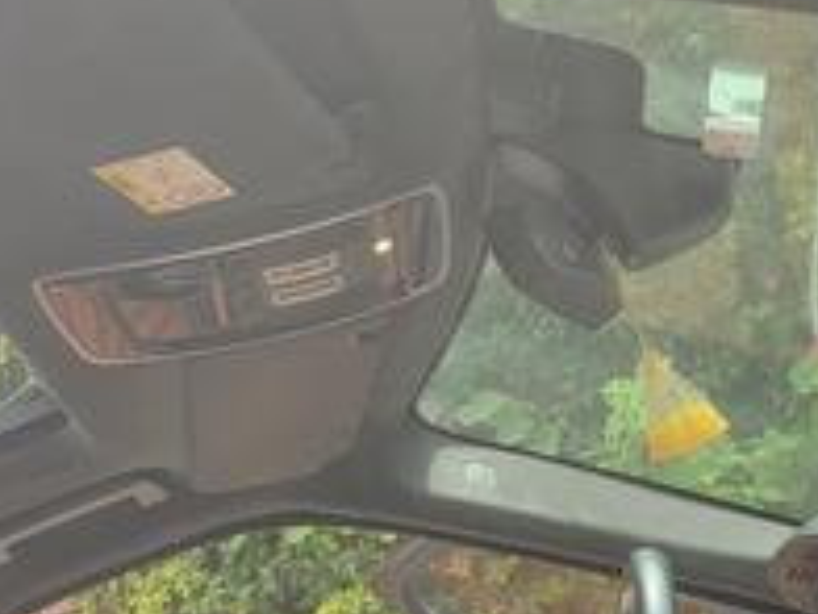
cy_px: 754
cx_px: 655
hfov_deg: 23.2
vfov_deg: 16.9
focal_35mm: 83
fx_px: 1961
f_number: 1.89
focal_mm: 5.95
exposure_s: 1/458
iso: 50
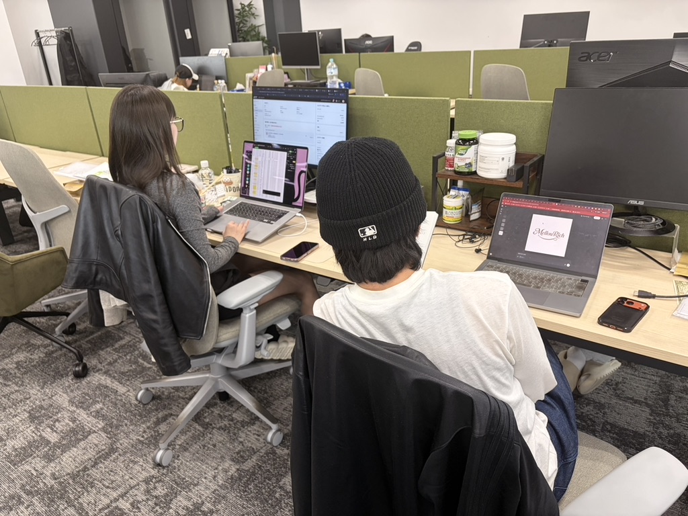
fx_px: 517
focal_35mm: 26
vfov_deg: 53.1
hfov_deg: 67.3
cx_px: 344
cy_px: 258
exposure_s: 1/100
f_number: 1.6
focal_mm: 5.96
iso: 125
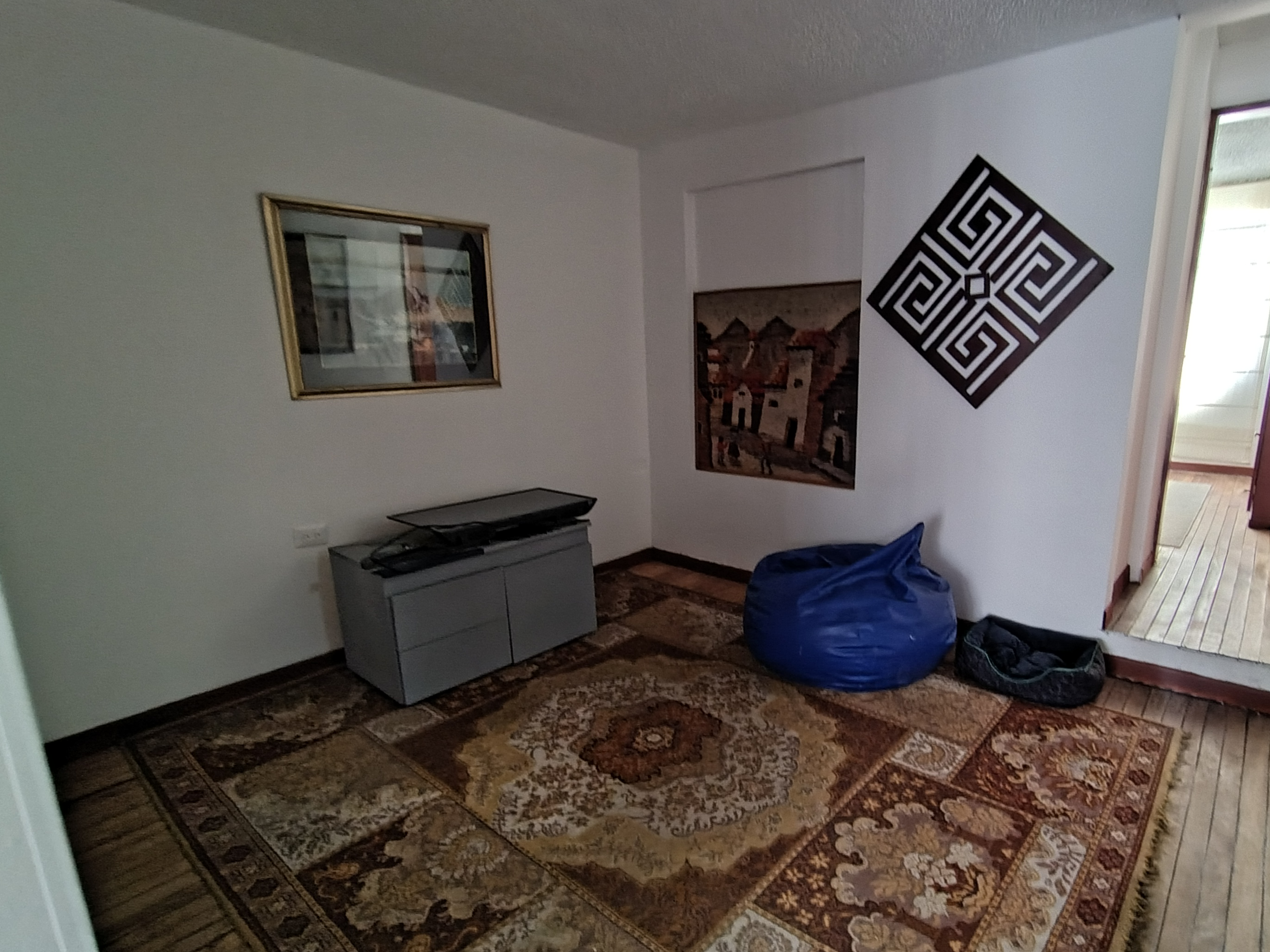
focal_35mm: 19
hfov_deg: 84.0
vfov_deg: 68.6
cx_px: 740
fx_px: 697
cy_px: 510
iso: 806
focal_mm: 1.66
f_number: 2.2
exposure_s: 1/20
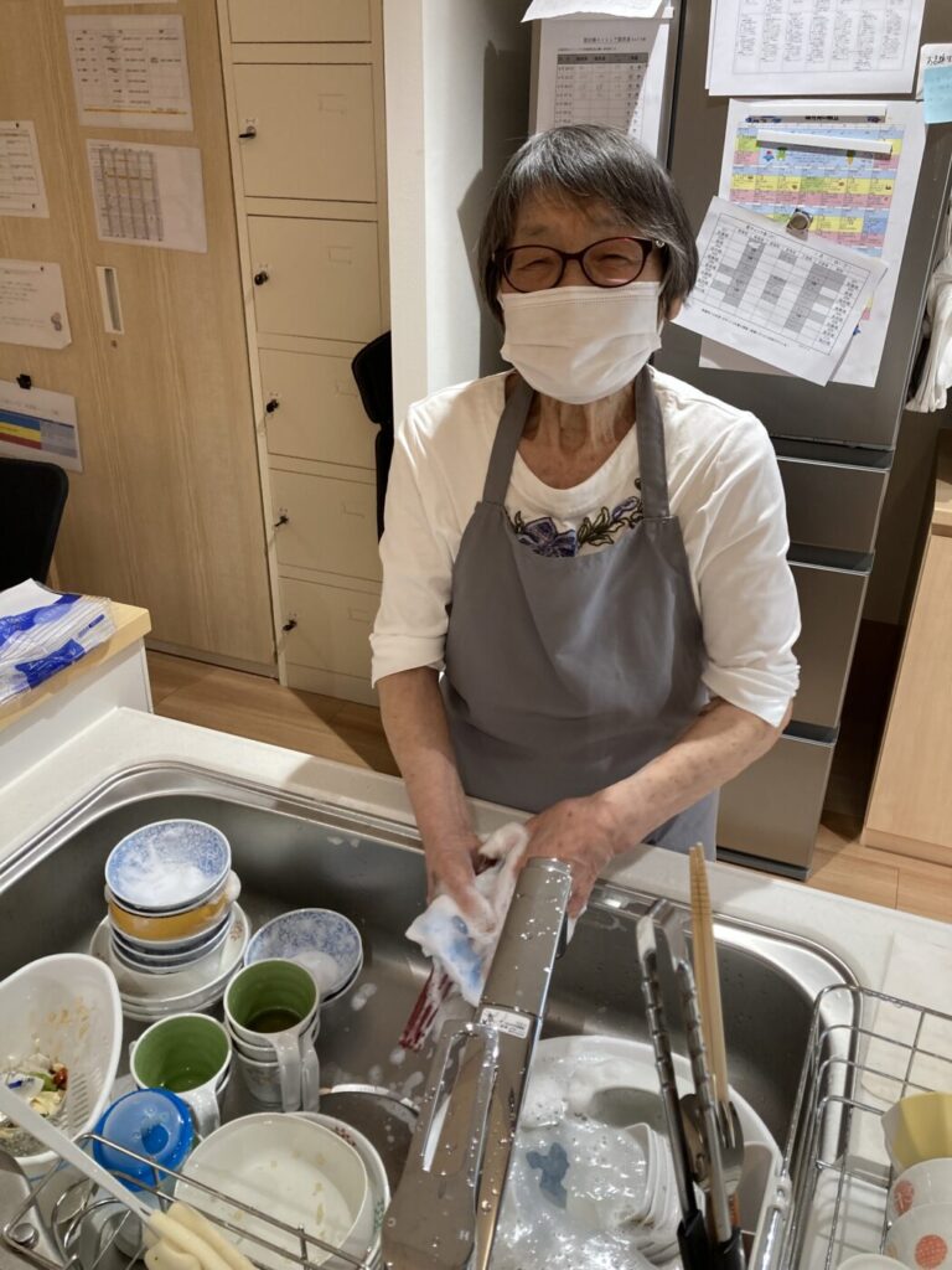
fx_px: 1027
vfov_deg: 63.4
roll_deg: -1.1
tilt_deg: -25.1
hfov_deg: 49.7
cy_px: 635
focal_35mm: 28
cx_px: 476
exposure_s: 1/60
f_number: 1.8
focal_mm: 3.99
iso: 100
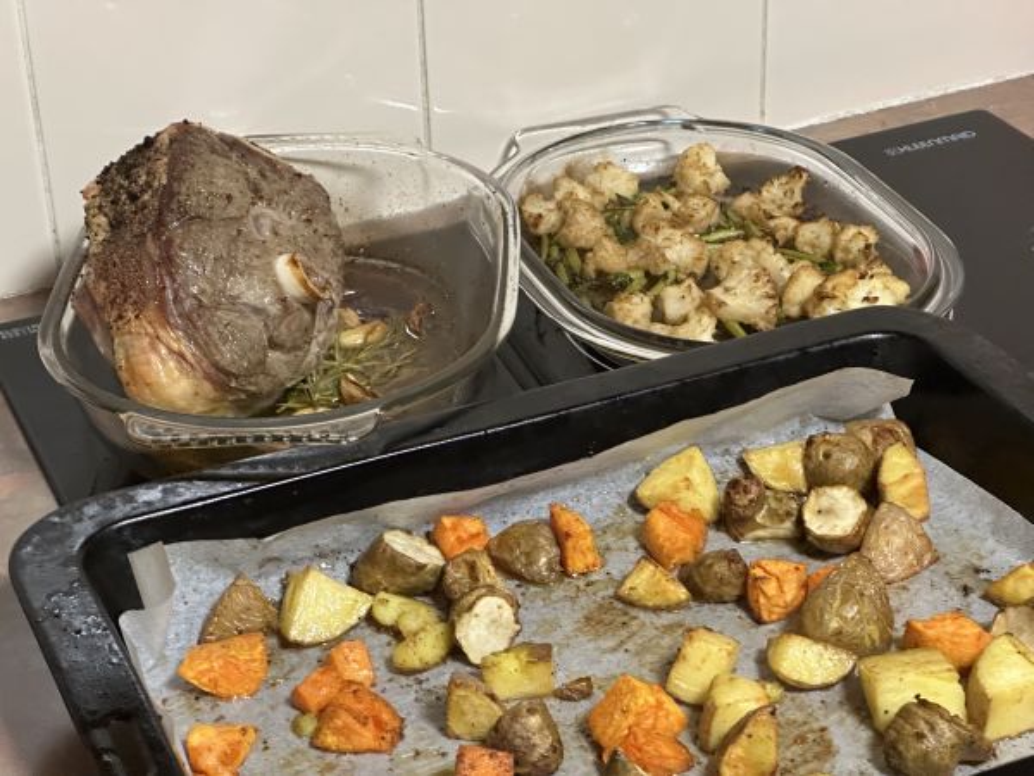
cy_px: 388
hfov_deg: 25.3
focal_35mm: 77
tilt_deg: -31.5
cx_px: 517
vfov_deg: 19.1
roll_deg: +2.2
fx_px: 2300
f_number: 2.8
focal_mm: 9
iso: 640
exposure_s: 1/34
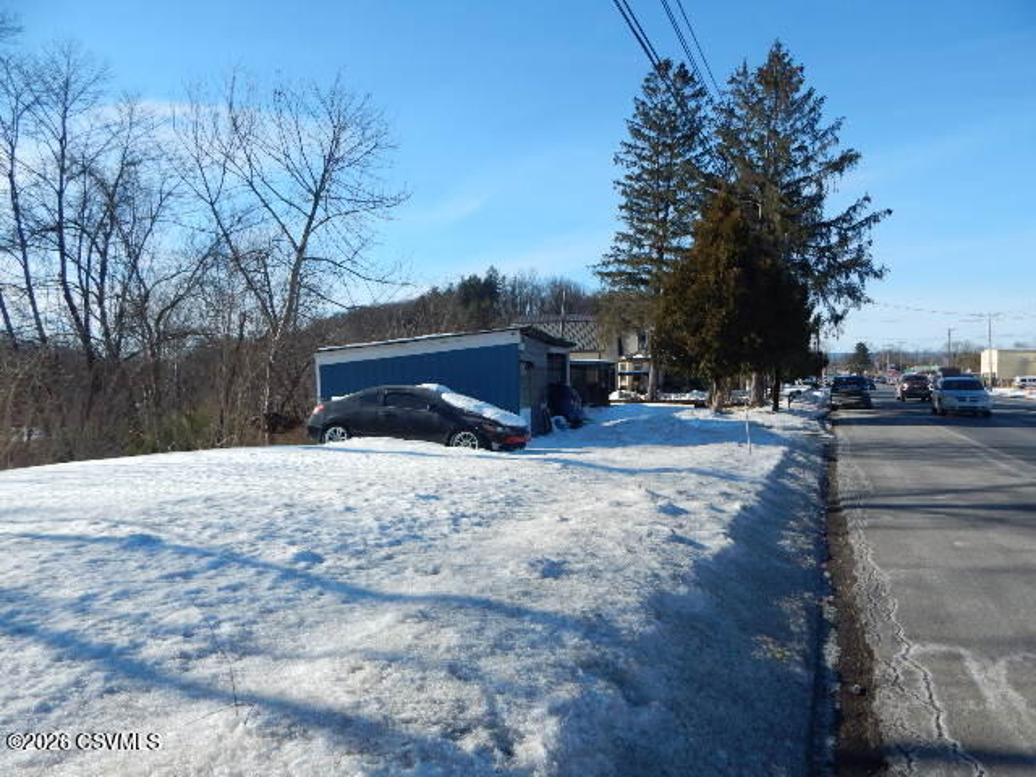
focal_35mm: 22
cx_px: 518
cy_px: 388
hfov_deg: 76.4
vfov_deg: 61.1
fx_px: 658
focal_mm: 4
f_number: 6
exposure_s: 1/400
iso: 125
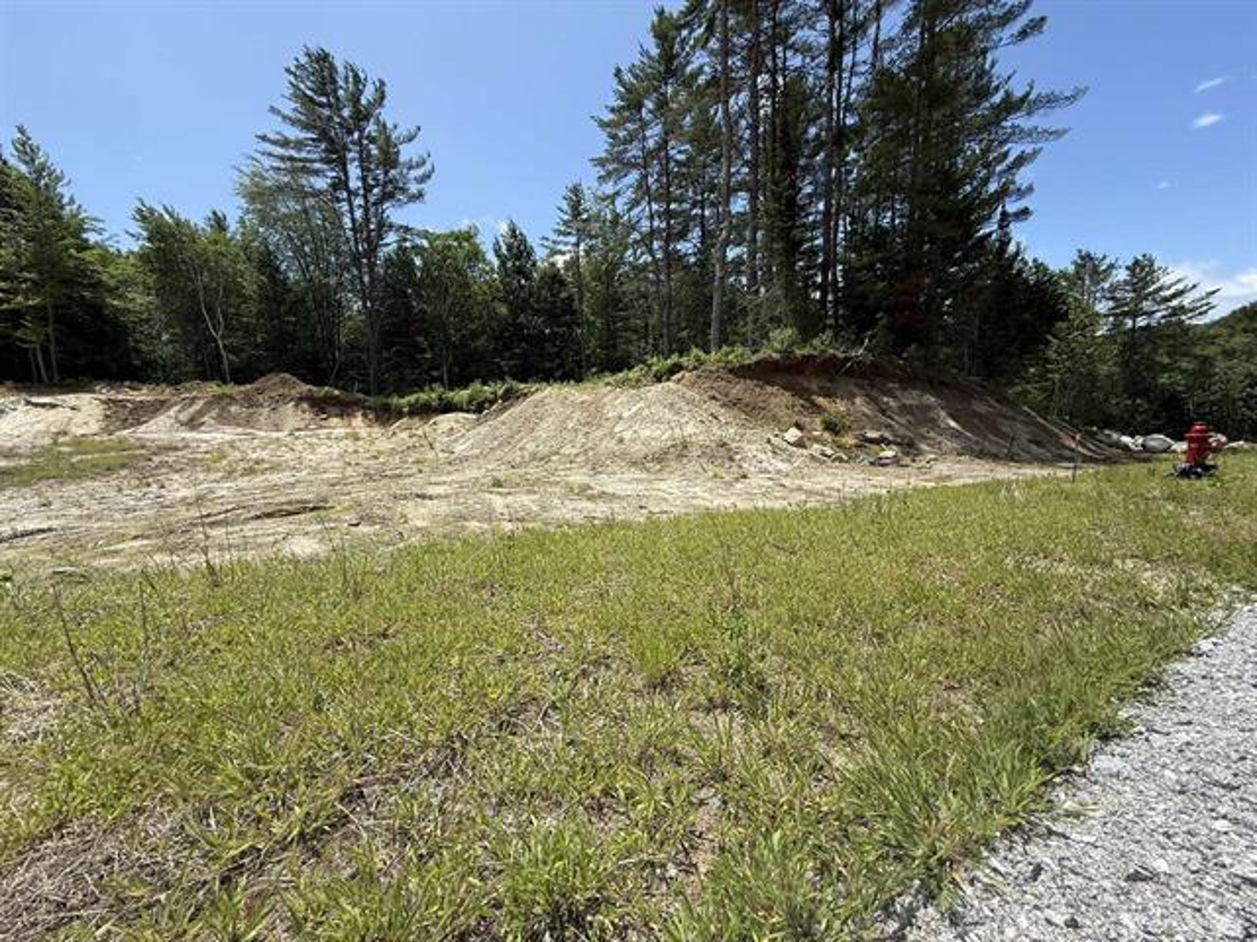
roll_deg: -0.4
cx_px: 628
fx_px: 508
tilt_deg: -10.4
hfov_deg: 102.1
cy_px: 471
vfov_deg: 85.7
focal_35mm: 14
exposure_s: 1/1901
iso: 50
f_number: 2.2
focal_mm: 2.22
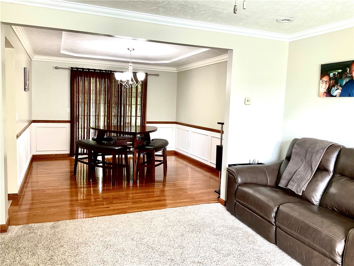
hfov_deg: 61.7
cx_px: 177
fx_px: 297
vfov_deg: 48.2
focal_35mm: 29
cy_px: 133
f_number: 1.8
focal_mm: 3
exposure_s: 1/60
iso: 80
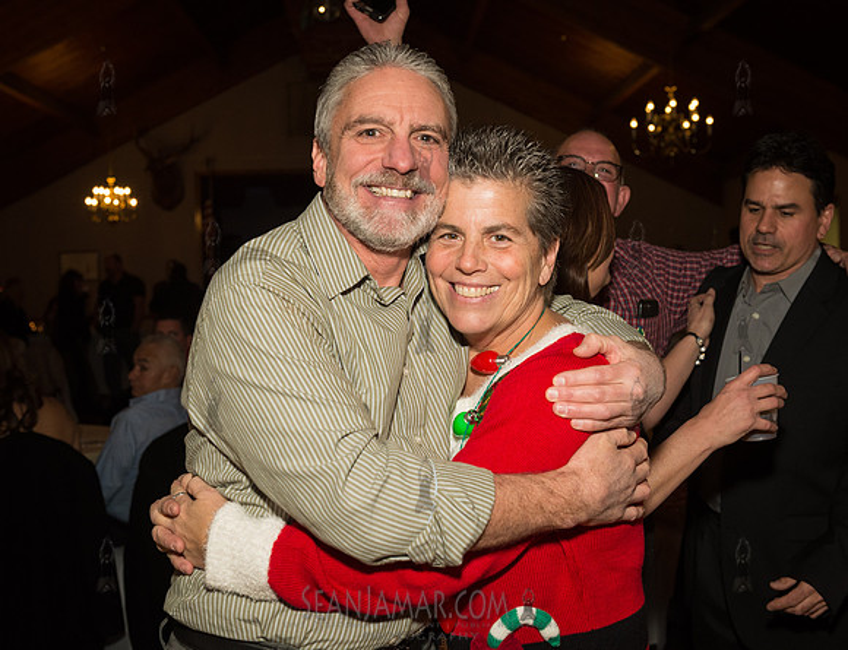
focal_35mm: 46
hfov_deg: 40.9
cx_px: 421
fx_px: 1137
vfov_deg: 31.9
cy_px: 325
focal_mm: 42
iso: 1600
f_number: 5.6
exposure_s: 1/320
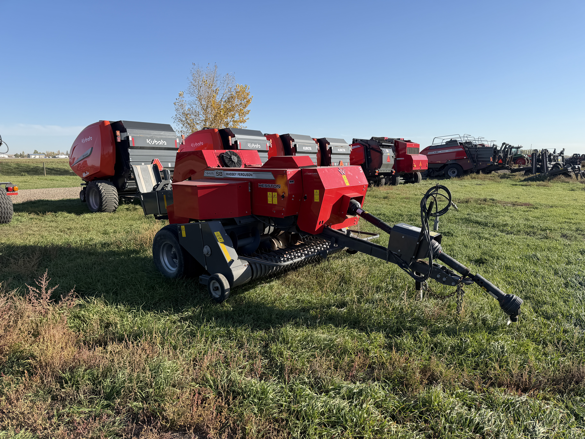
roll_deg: -0.1
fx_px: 406
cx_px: 292
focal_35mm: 24
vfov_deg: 56.8
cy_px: 220
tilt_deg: -9.2
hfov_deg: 71.6
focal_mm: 6.76
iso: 80
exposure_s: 1/2169
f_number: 1.78
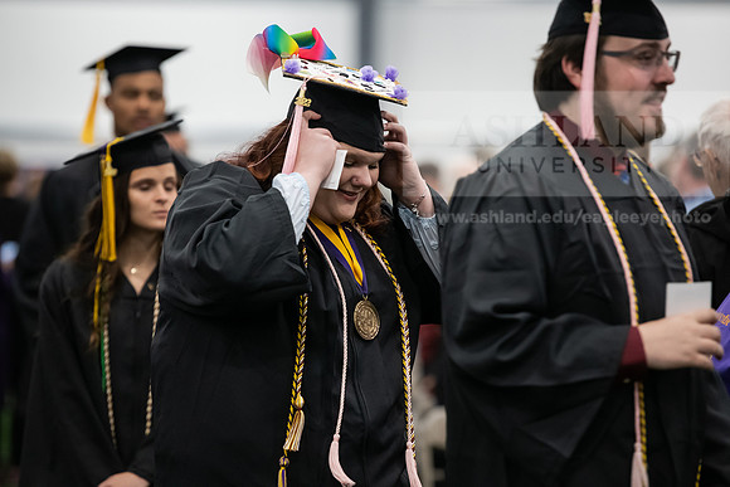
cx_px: 365
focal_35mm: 180
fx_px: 3651
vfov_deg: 7.6
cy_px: 244
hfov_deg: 11.4
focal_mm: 180
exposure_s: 1/200
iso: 3200
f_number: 3.2
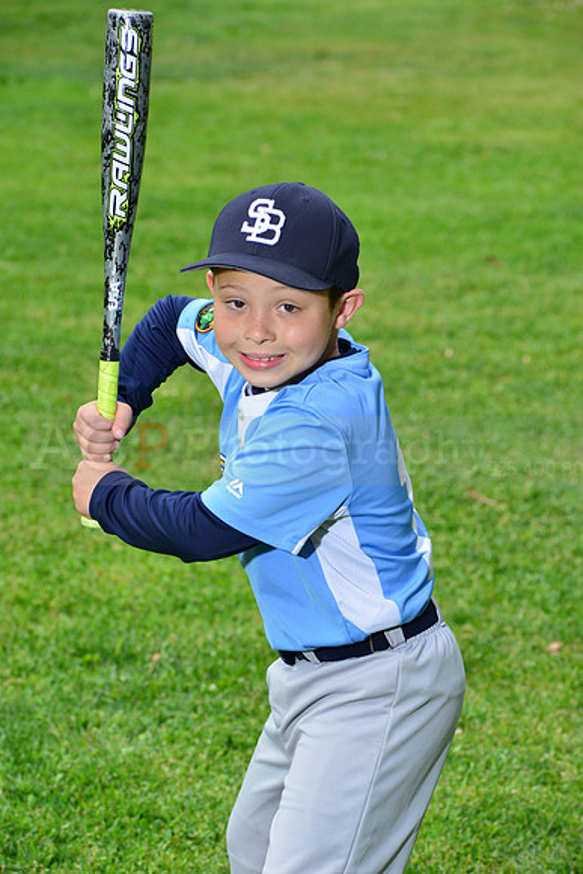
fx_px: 3884
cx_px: 292
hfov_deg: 8.6
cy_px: 437
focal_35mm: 160
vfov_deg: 12.8
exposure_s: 1/200
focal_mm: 160
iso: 250
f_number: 10
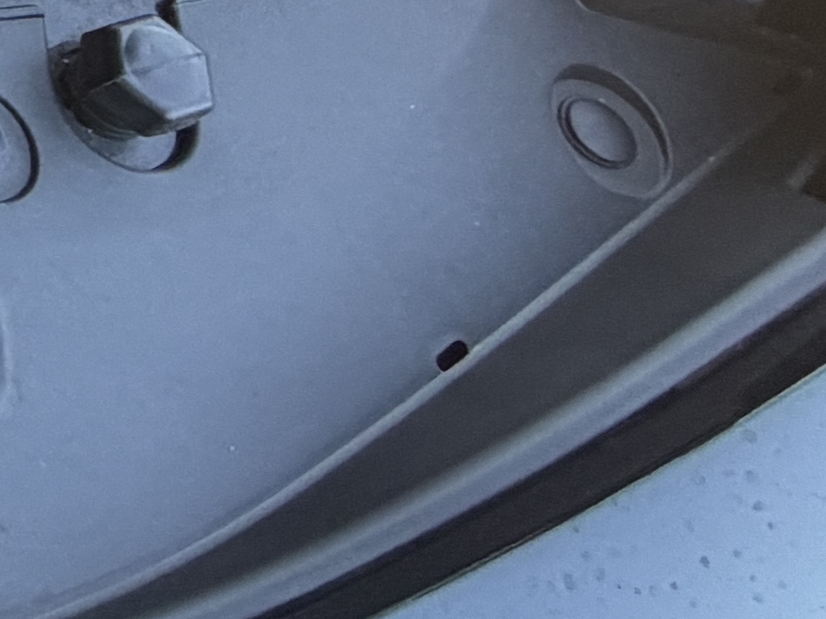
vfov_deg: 15.1
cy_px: -682
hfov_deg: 15.5
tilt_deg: -50.4
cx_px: -1093
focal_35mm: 76
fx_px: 1813
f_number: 2.2
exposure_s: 1/121
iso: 160
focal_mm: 2.22
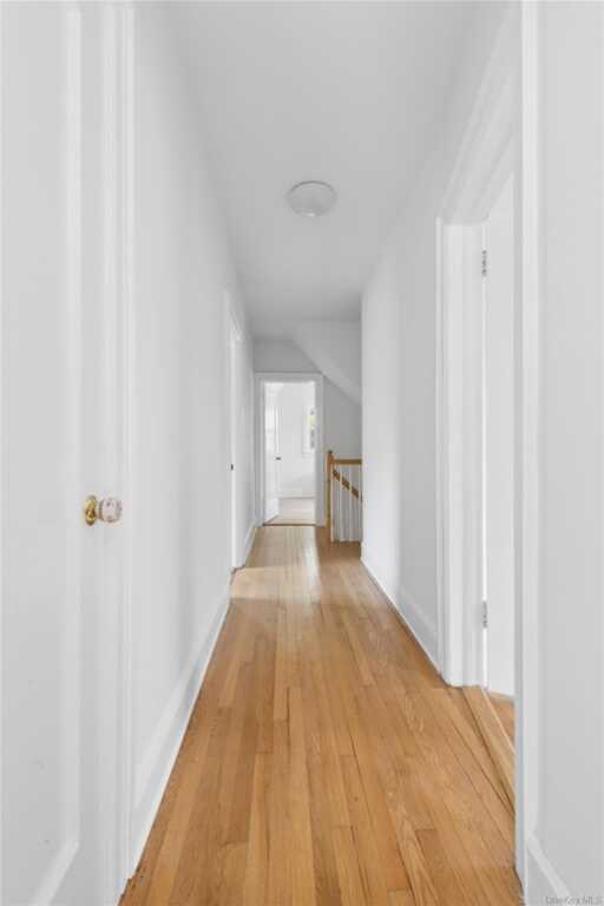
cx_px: 302
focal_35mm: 16
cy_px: 453
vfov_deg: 96.7
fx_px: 403
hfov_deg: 73.7
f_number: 13
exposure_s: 2.5
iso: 125
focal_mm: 16
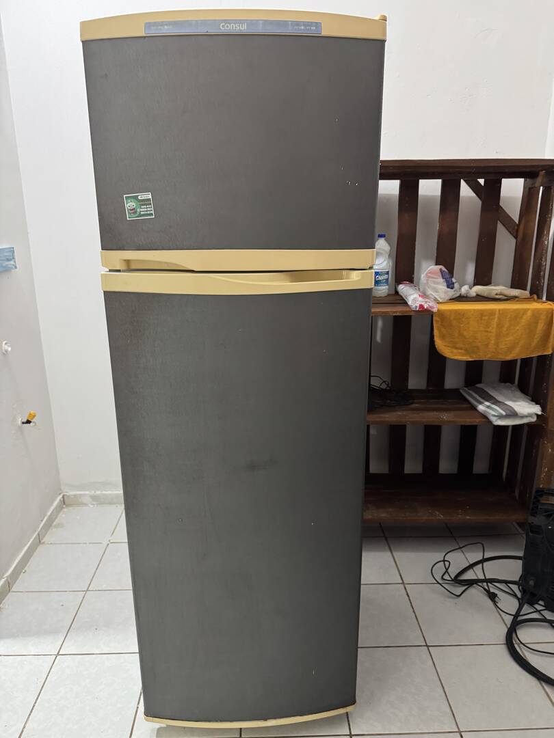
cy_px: 369
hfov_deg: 56.8
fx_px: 512
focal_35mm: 24
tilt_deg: -14.6
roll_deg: +1.1
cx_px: 277
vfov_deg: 71.6
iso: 800
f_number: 1.78
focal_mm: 6.76
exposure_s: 1/40
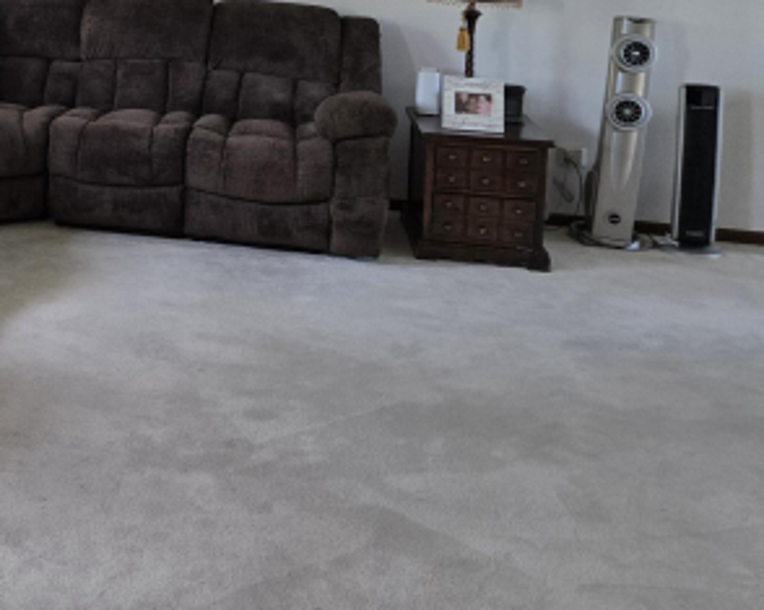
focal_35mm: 51
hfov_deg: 32.6
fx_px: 1153
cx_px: -61
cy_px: 5
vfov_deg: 28.0
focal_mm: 5.4
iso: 200
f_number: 1.8
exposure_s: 1/120
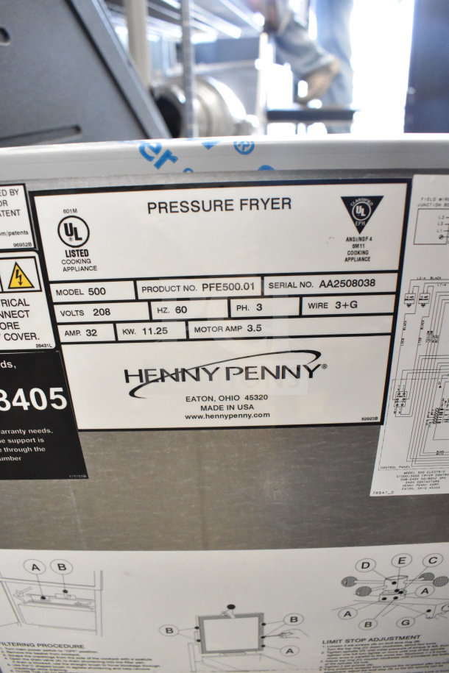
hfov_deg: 47.9
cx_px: 224
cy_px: 336
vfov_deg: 67.4
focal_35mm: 27
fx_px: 505
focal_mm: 18
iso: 6400
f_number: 5
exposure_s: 1/100
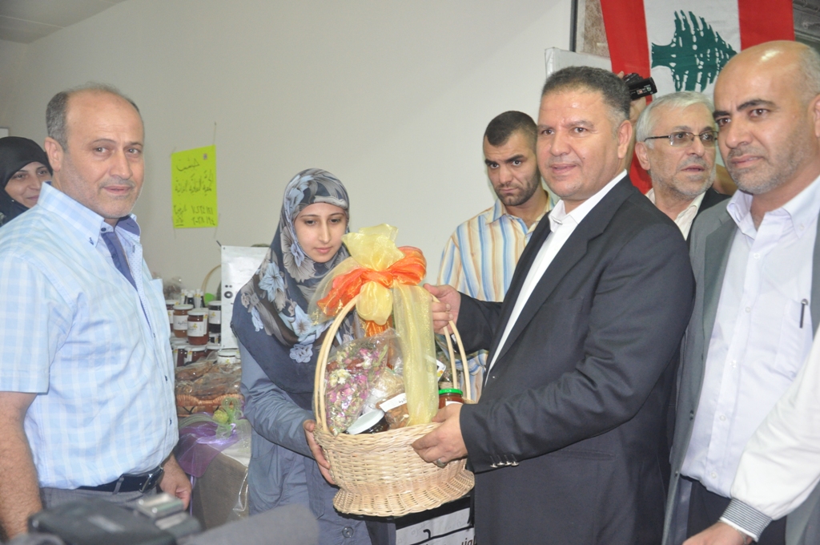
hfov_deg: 53.2
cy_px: 272
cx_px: 410
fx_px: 819
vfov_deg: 36.8
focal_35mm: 36
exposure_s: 1/60
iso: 1250
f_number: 4.5
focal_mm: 24
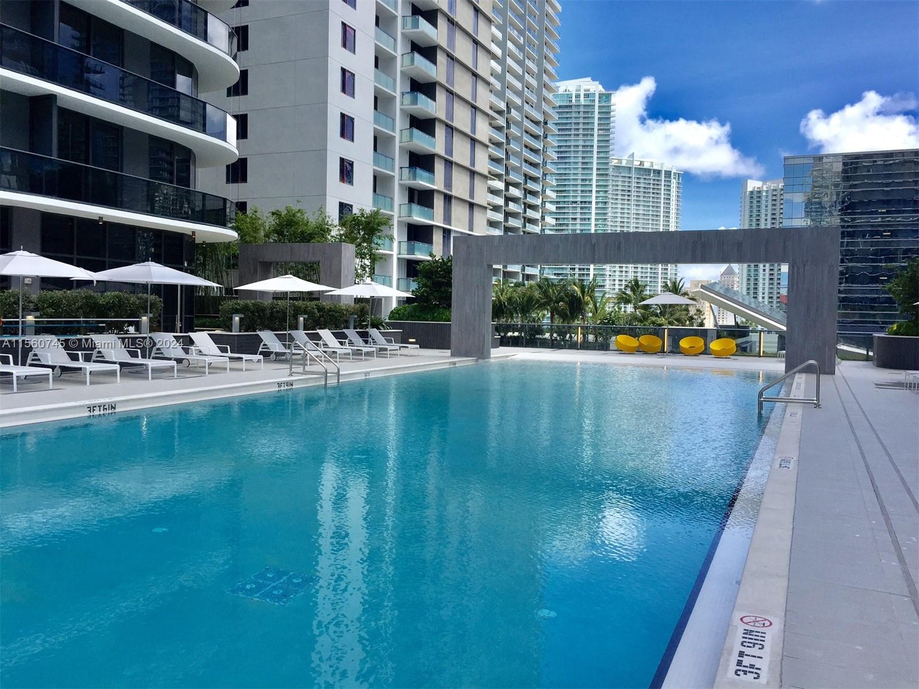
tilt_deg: -1.5
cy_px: 344
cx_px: 460
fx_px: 770
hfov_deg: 61.7
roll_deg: -2.6
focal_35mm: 29
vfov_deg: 48.2
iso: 32
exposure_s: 1/1582
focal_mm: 4.15
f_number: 2.2
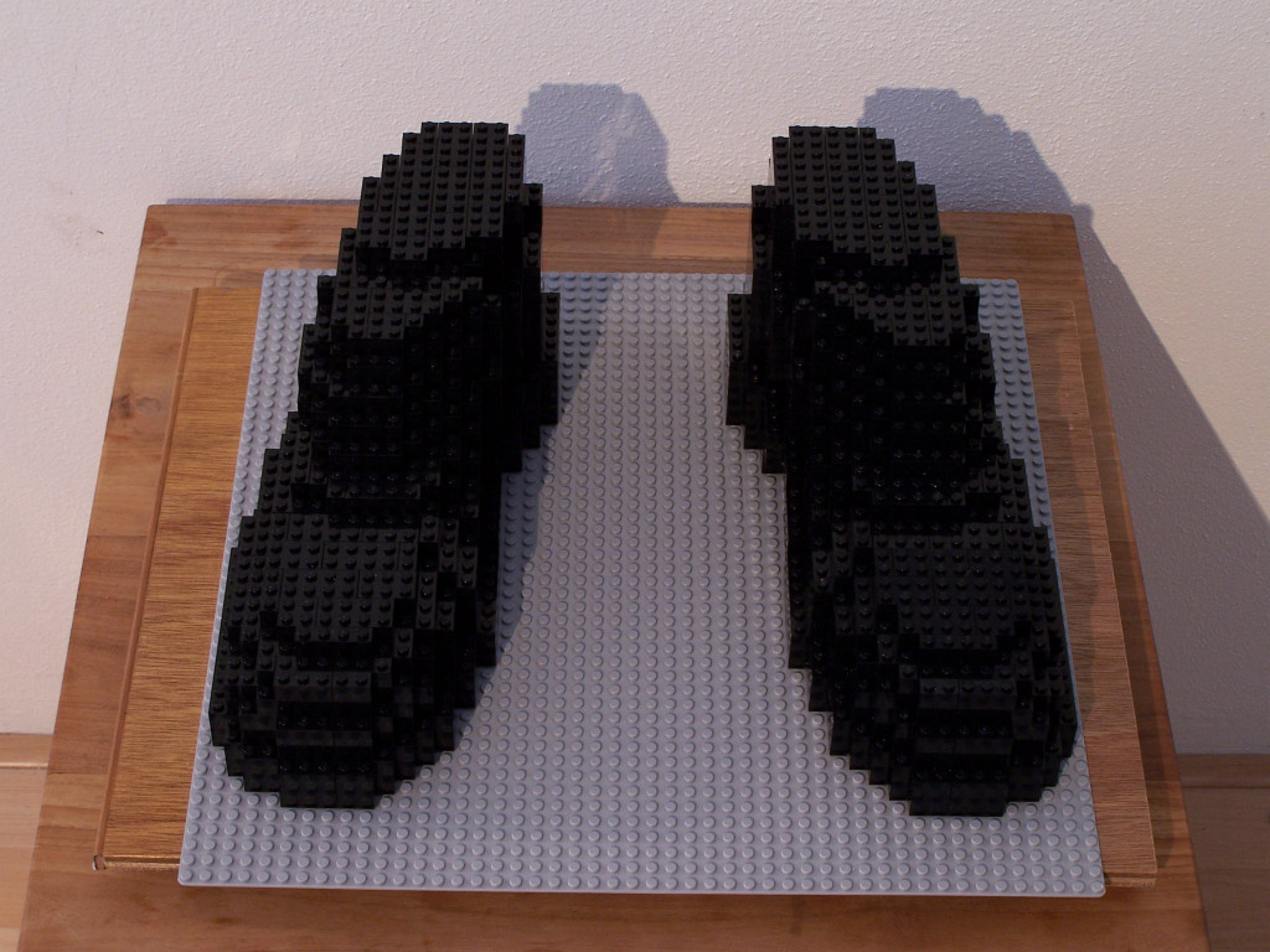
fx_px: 2752
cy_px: 476
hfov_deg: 26.0
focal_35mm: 75
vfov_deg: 19.6
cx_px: 635
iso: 80
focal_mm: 12.4
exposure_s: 1/2
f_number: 3.2
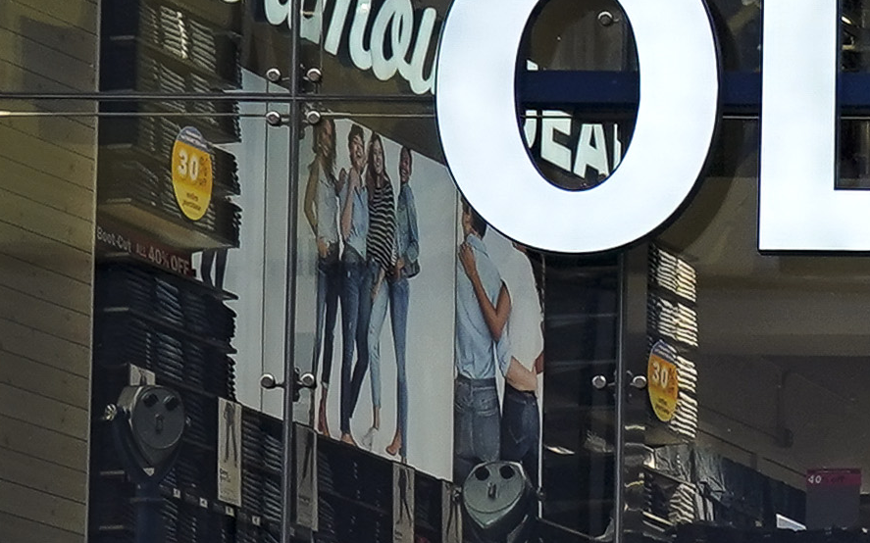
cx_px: 2625
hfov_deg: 6.5
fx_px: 7017
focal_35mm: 296
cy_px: 991
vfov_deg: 4.4
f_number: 3.5
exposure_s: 1/500
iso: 250
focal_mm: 44
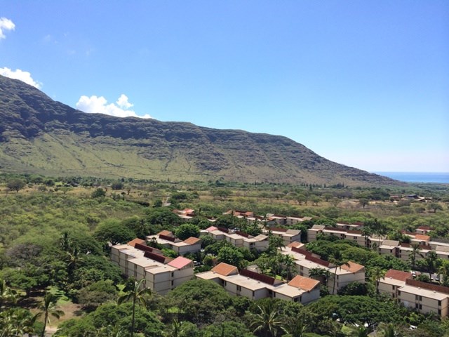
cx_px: 224
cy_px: 168
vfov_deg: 46.8
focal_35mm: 30
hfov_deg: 60.0
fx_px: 389
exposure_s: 1/2160
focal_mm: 4.12
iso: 50
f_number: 2.2
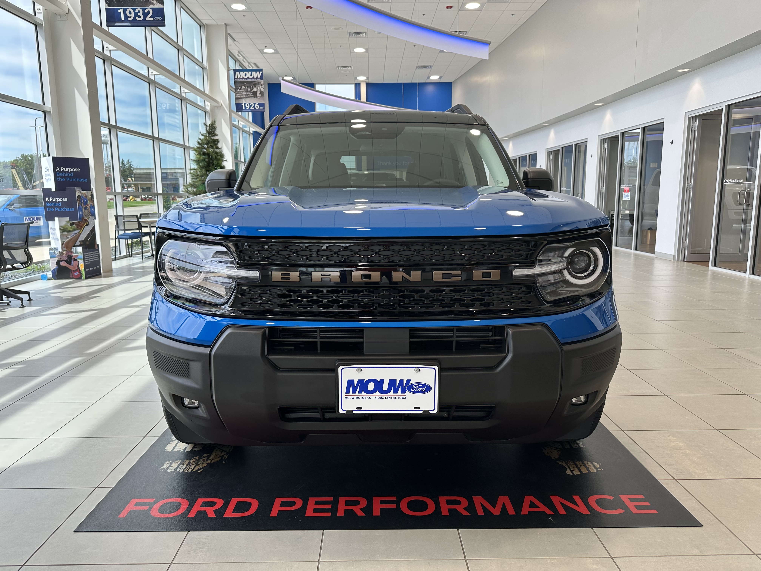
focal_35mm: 24
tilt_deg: -8.8
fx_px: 528
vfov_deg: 56.8
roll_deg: +0.9
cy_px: 286
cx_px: 380
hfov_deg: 71.6
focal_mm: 6.86
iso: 80
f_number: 1.78
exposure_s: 1/387
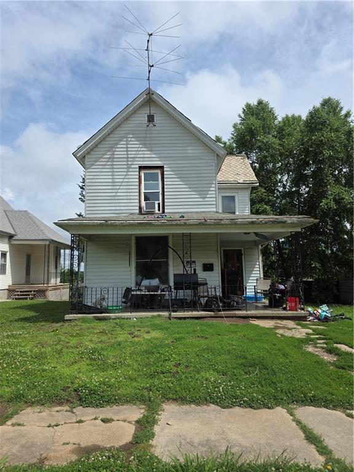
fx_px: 314
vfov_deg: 73.9
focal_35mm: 23
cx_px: 177
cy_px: 236
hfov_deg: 58.9
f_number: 1.7
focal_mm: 6.3
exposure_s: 1/7944
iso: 80
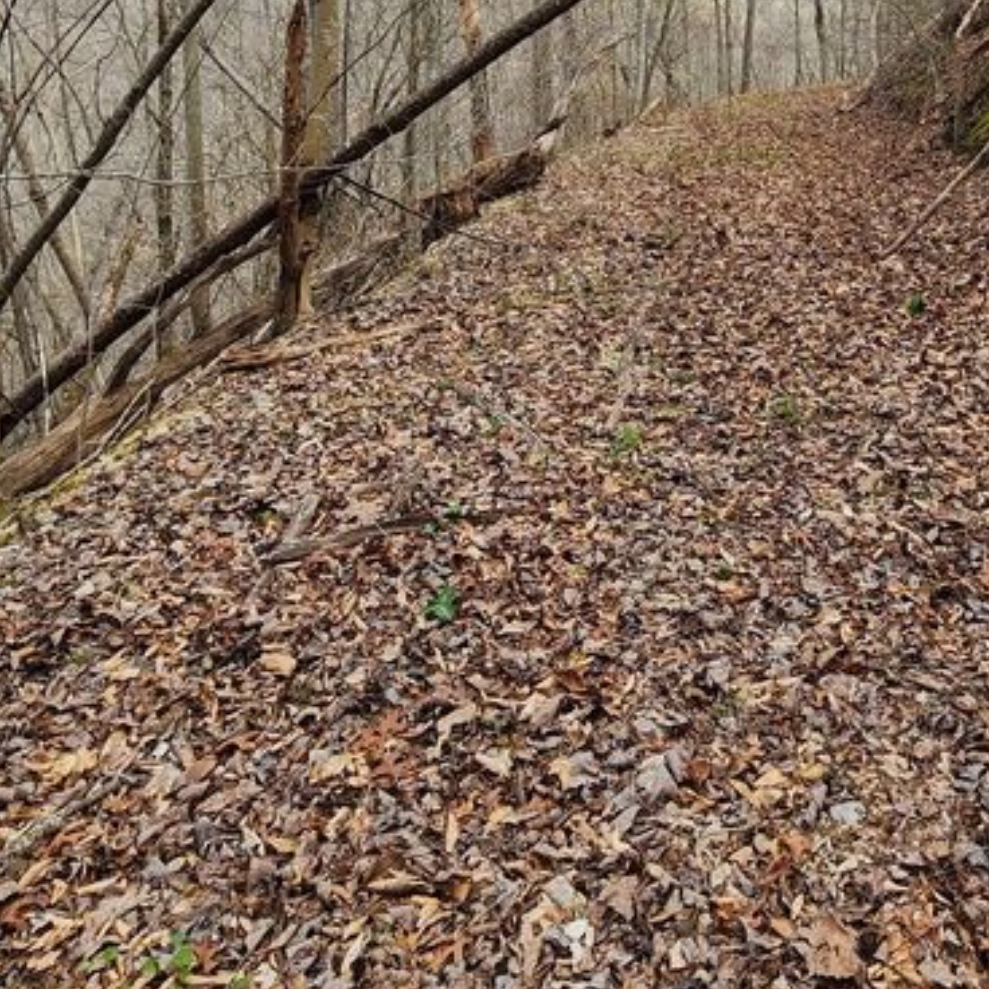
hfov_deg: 49.8
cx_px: 696
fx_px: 1034
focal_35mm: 32
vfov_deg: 47.4
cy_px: 156
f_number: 2.2
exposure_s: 1/582
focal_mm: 2.2
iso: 50
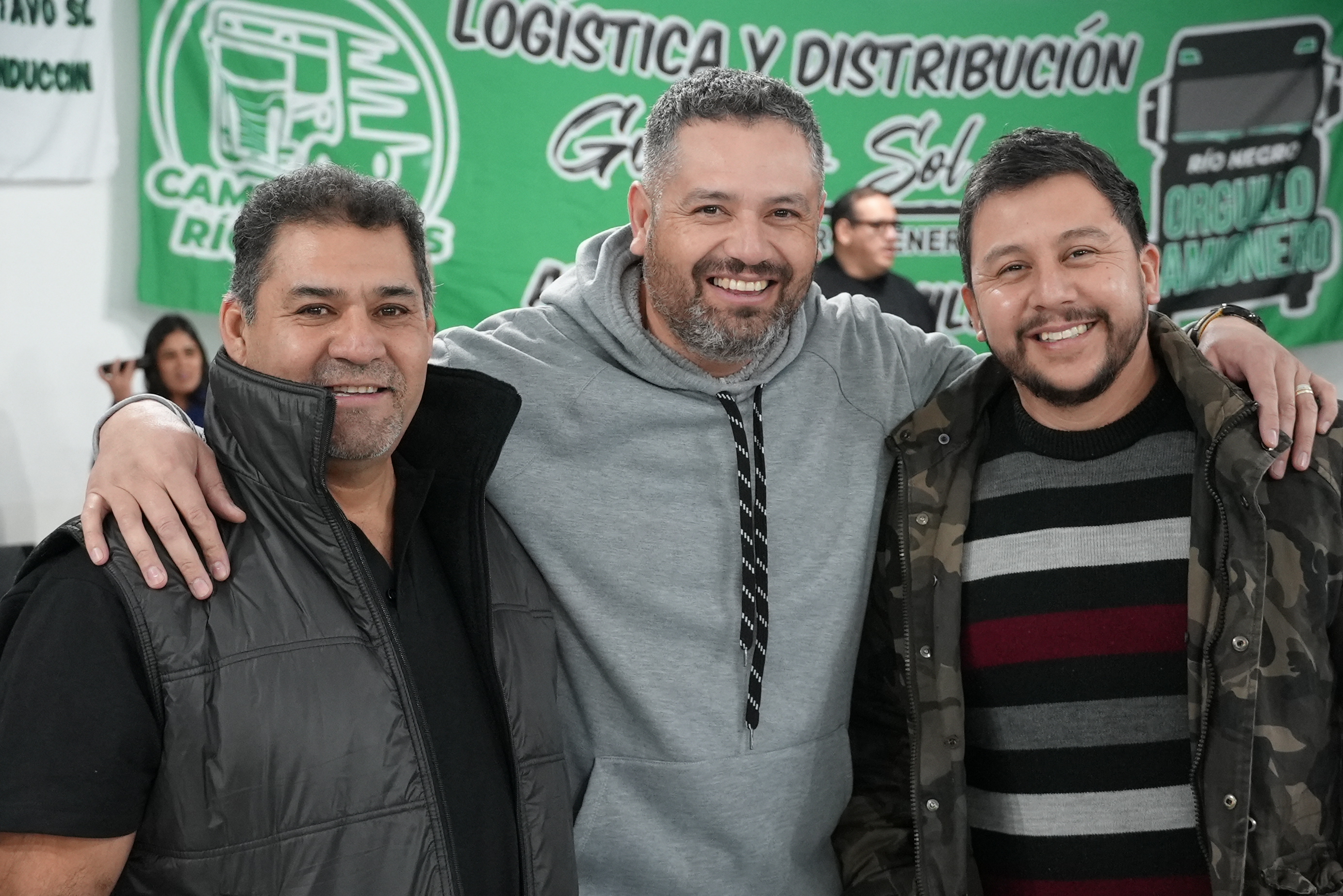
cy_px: 448
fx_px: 2799
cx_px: 672
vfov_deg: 18.2
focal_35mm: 75
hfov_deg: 27.0
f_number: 5
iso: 6400
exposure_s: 1/160
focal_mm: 50
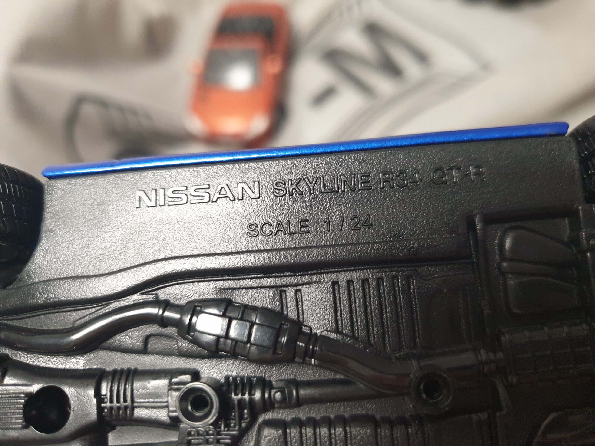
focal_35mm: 26
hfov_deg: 67.3
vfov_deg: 53.1
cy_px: 223
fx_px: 447
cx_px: 298
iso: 160
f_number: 1.5
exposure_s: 1/50
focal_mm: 4.3
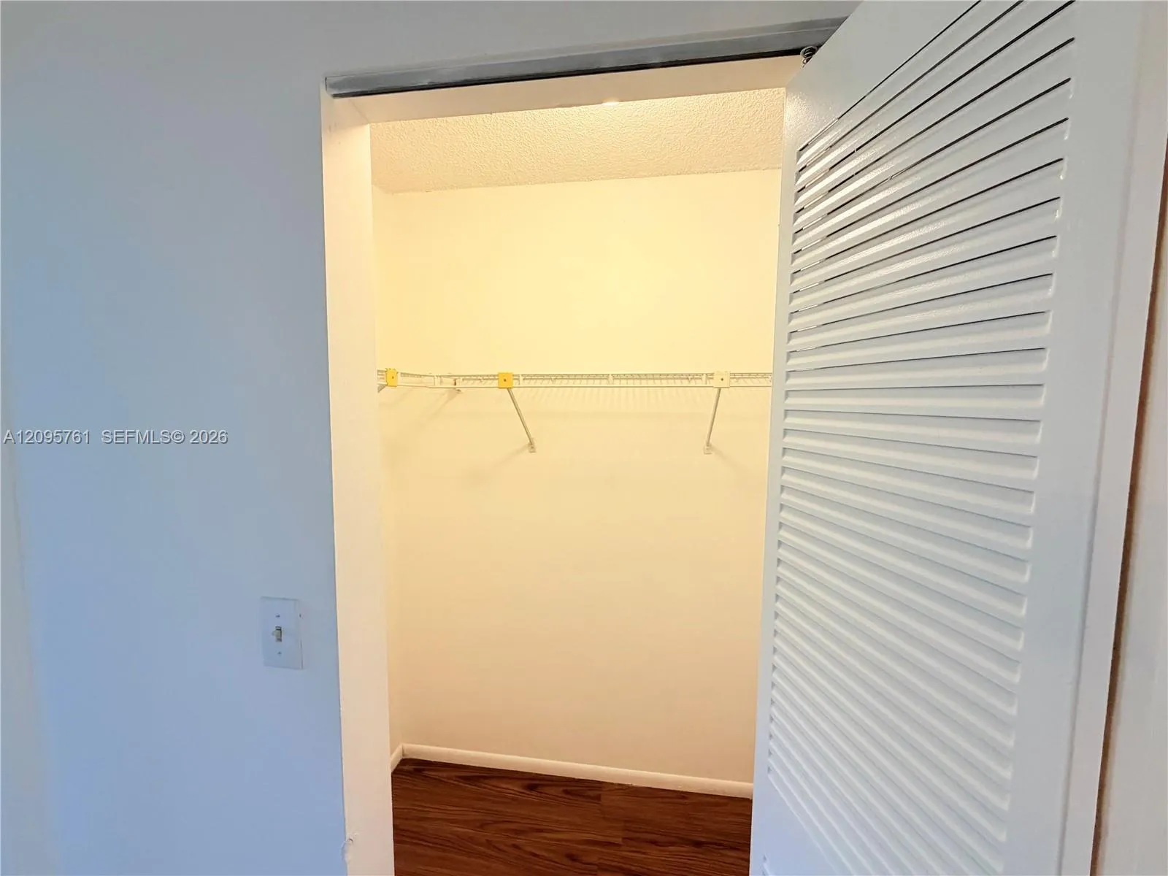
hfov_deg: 102.1
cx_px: 584
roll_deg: -0.3
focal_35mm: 14
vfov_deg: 85.7
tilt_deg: -4.7
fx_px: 472
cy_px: 438
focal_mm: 2.22
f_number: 2.2
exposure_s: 1/120
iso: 250
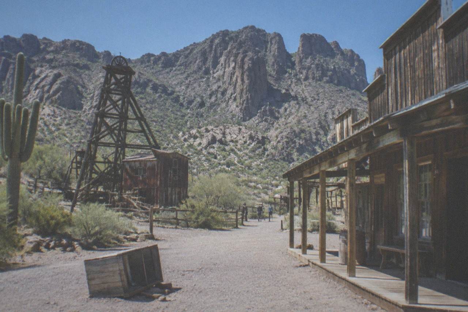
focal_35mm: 64
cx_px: 234
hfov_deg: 31.4
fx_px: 832
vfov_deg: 21.2
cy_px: 156
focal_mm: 64
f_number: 6.3
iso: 400
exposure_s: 1/640
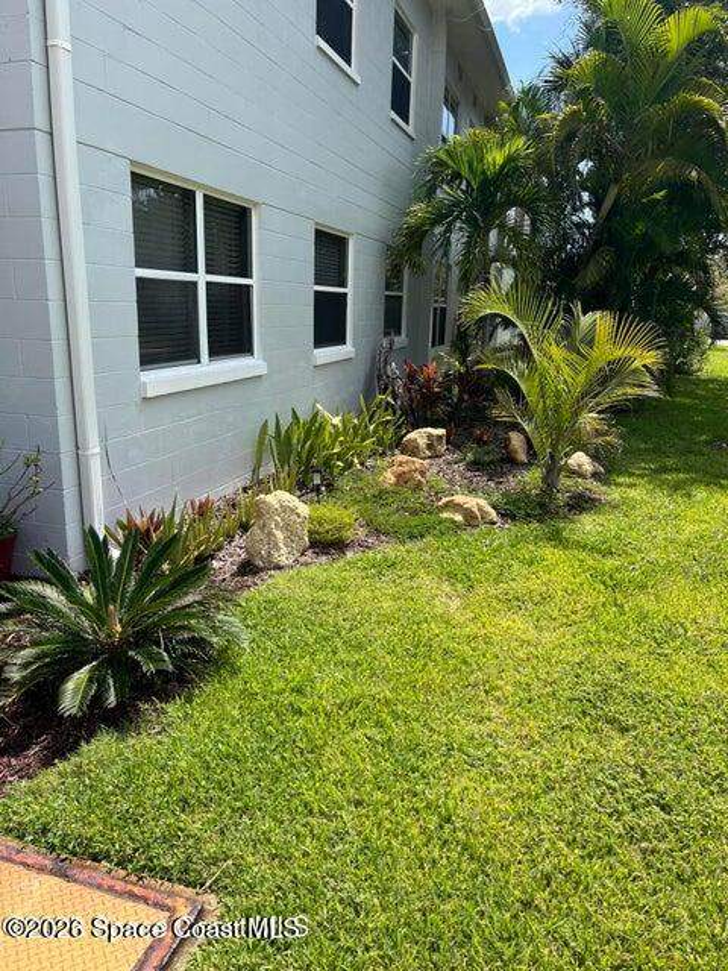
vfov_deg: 67.3
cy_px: 486
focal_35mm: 26
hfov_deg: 53.1
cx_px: 364
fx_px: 729
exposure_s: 1/2222
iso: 50
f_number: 1.6
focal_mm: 5.1
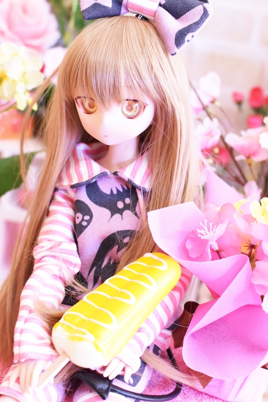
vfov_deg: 31.6
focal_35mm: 64
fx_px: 710
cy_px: 206
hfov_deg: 21.3
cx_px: 160
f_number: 3.2
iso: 800
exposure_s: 1/60
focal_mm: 35
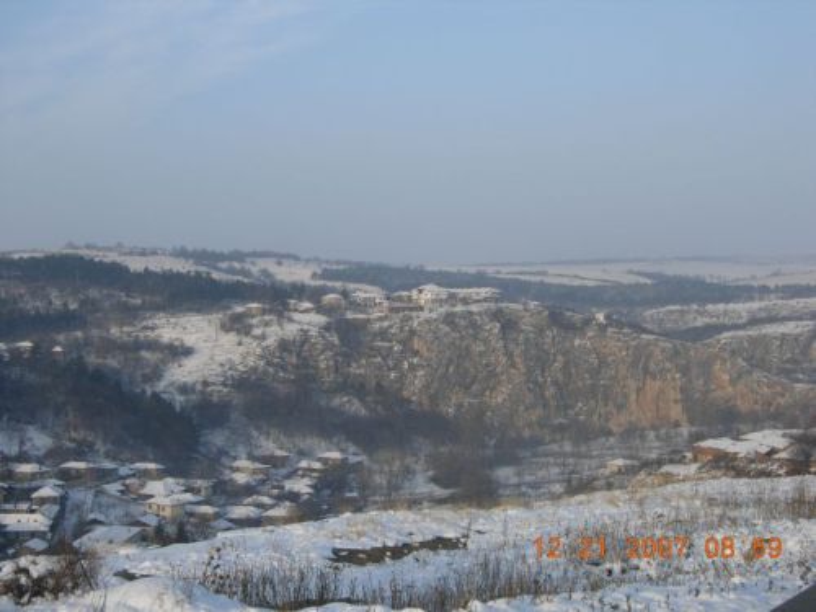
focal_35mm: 62
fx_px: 1462
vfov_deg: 23.7
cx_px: 408
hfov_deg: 31.2
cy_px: 306
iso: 50
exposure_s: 1/271
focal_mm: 12.9
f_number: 5.5
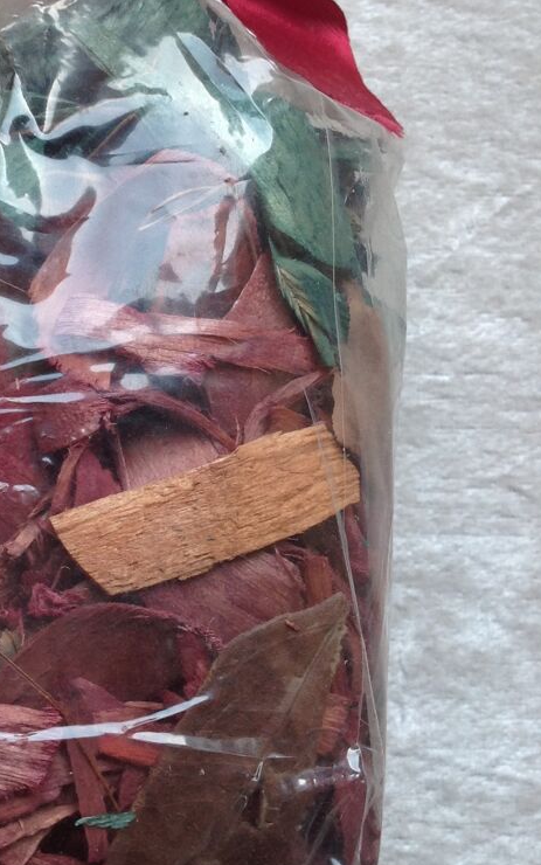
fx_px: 1579
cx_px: 19
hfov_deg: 19.0
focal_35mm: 67
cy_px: 351
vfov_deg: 30.5
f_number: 2.4
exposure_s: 1/17
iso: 50
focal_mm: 4.28
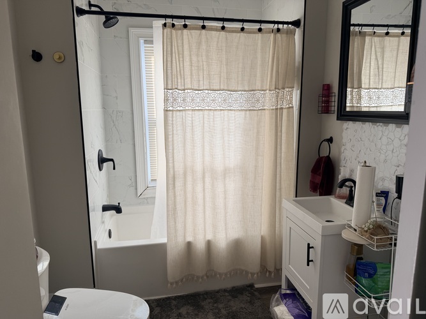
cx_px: 213
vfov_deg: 56.8
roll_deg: +0.6
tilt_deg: -10.3
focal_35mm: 24
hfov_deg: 71.6
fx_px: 295
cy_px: 160
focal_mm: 6.76
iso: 64
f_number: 1.78
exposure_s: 1/280
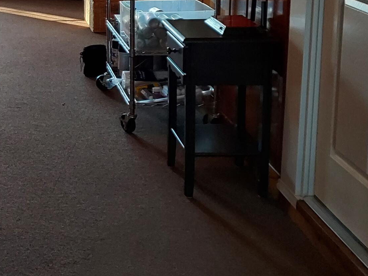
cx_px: -52
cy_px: -40
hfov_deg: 27.0
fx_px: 691
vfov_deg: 21.3
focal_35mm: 65
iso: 100
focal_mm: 4.6
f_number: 1.8
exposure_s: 1/60
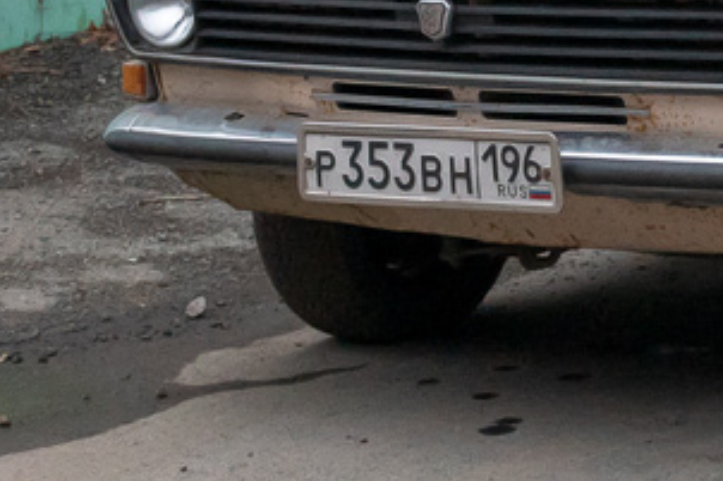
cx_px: 922
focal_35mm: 142
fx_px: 2850
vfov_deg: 9.3
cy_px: -348
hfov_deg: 13.9
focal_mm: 22
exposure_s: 1/125
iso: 1000
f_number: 3.8
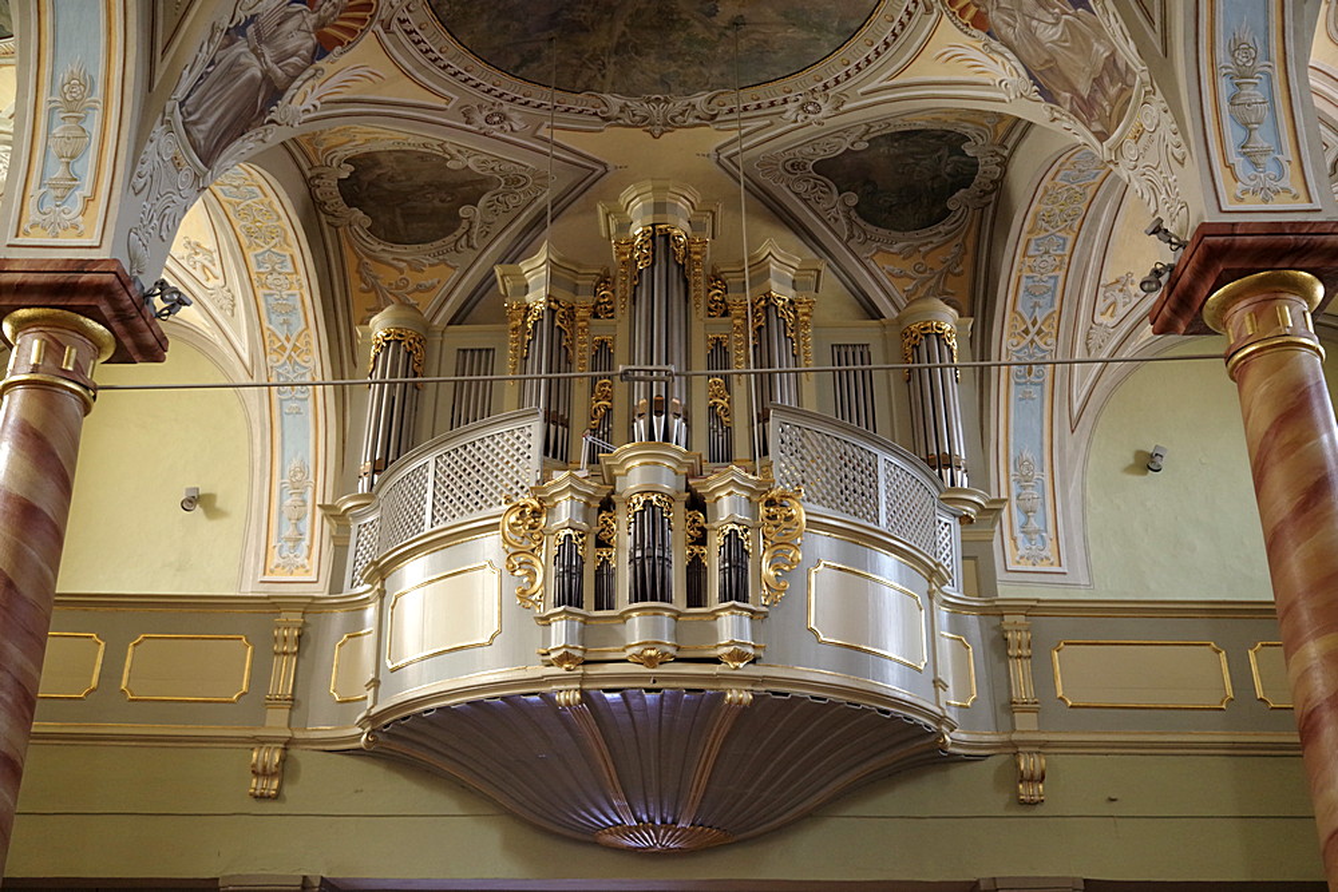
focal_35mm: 37
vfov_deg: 36.0
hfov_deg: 51.9
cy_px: 446
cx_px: 669
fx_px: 1375
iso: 3200
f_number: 4
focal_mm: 37
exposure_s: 1/30
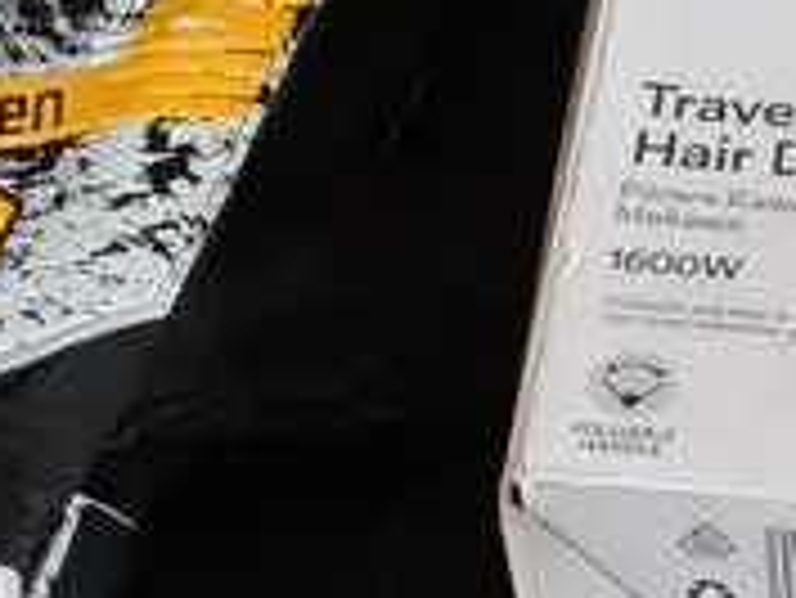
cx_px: 1268
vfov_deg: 9.4
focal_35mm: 156
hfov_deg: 12.0
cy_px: 679
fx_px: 3590
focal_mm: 2.87
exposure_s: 1/100
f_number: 2
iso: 100
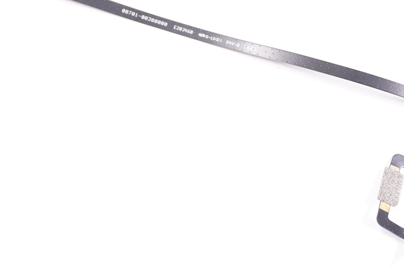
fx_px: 1054
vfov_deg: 14.5
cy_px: 91
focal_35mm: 94
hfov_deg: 21.5
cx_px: 111
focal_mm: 34
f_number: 5.6
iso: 1250
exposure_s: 1/250
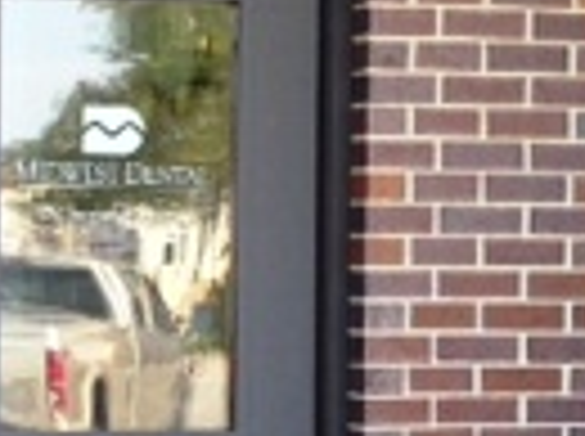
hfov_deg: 11.7
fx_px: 2750
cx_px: -230
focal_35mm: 163
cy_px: 342
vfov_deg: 9.1
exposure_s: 1/222
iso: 50
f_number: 2.4
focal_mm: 4.12
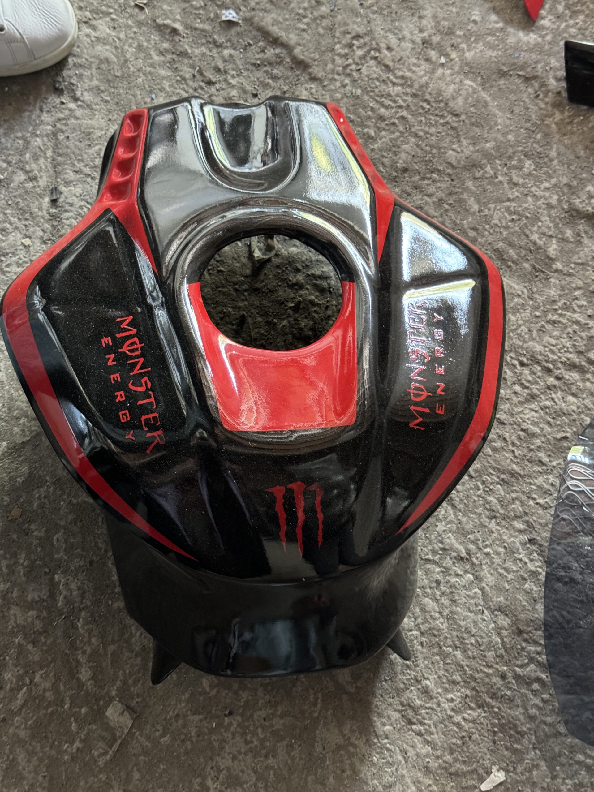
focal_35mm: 48
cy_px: 396
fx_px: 1098
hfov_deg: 30.3
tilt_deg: -76.0
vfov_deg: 39.7
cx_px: 297
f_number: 1.78
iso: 640
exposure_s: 1/25
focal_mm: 6.86
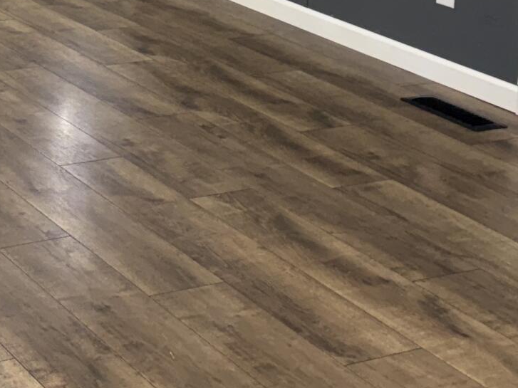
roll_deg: -0.5
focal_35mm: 99
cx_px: -55
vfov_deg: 14.4
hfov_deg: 19.0
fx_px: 1481
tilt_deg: -10.7
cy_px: -97
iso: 200
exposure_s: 1/120
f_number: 1.78
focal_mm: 6.76
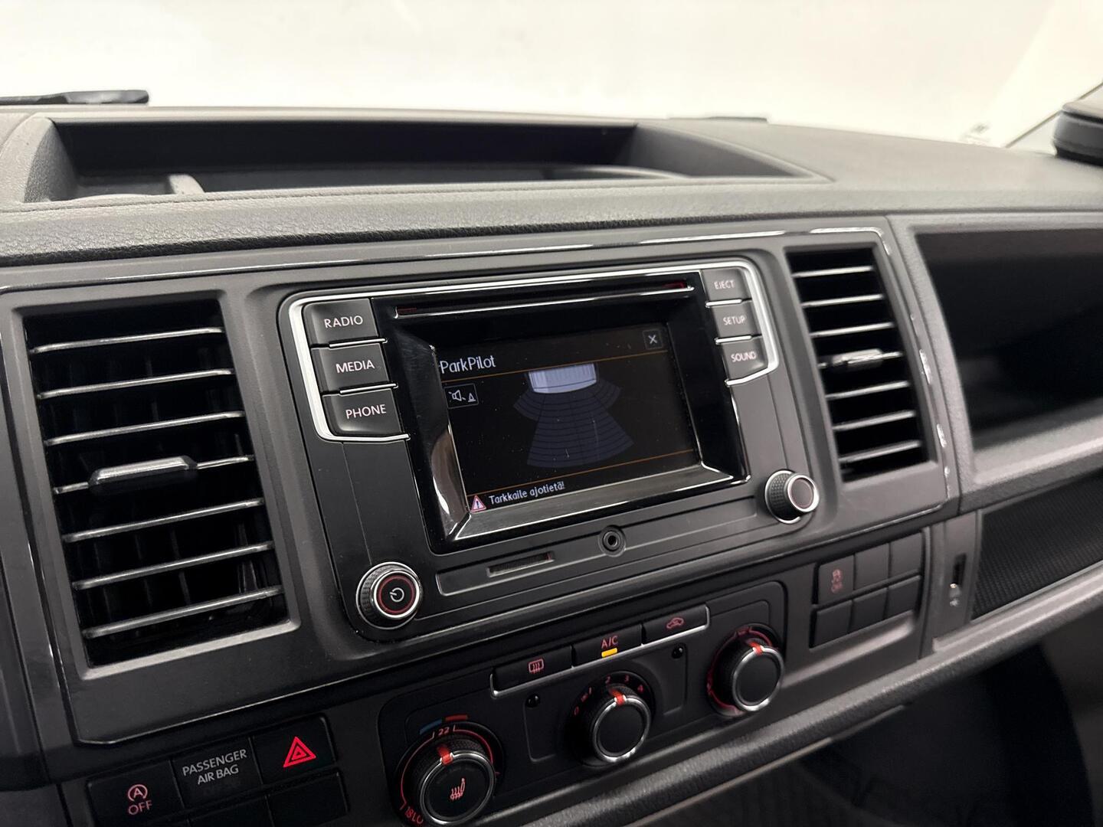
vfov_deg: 56.8
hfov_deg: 71.6
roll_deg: -6.8
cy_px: 414
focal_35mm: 24
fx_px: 765
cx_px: 552
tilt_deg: -30.7
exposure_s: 1/50
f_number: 1.78
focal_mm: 6.76
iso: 640
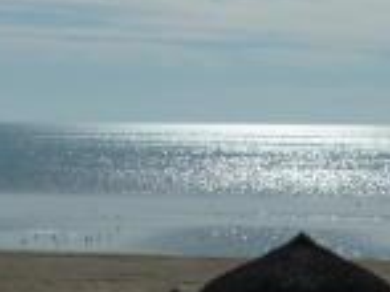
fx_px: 2060
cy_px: 109
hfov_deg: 10.8
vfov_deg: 8.1
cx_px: 226
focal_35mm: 183
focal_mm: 6.9
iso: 80
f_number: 6.3
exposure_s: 1/1000
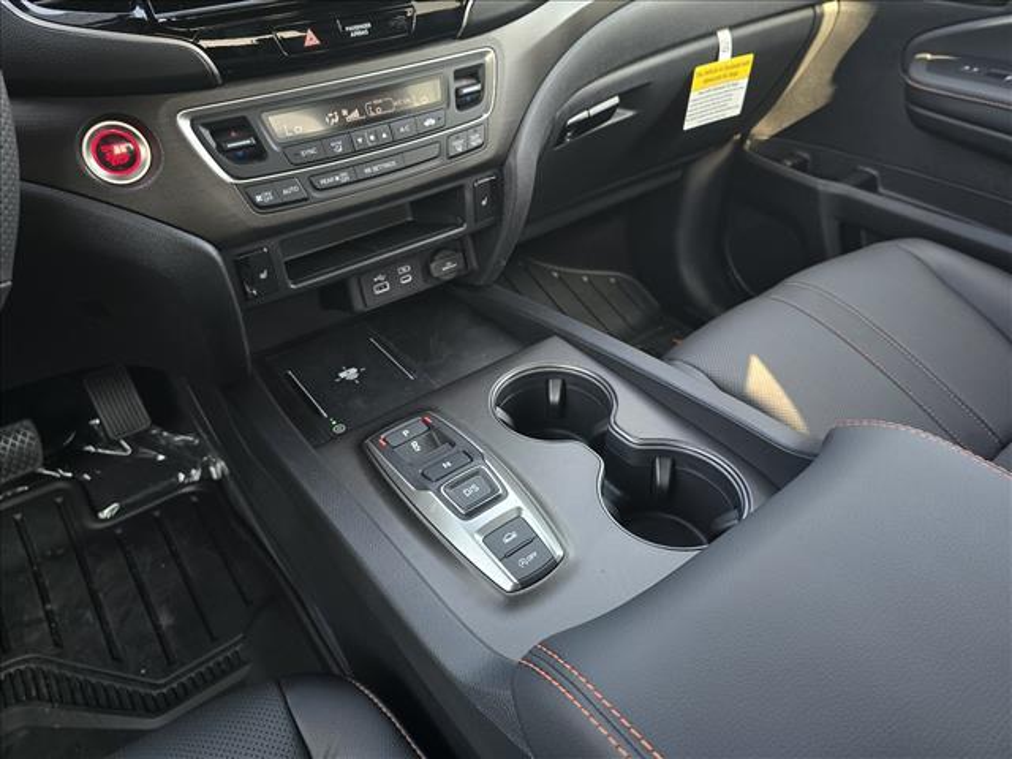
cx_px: 506
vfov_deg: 58.9
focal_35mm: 23
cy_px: 380
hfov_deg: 73.9
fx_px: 672
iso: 160
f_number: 1.7
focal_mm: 6.3
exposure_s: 1/120
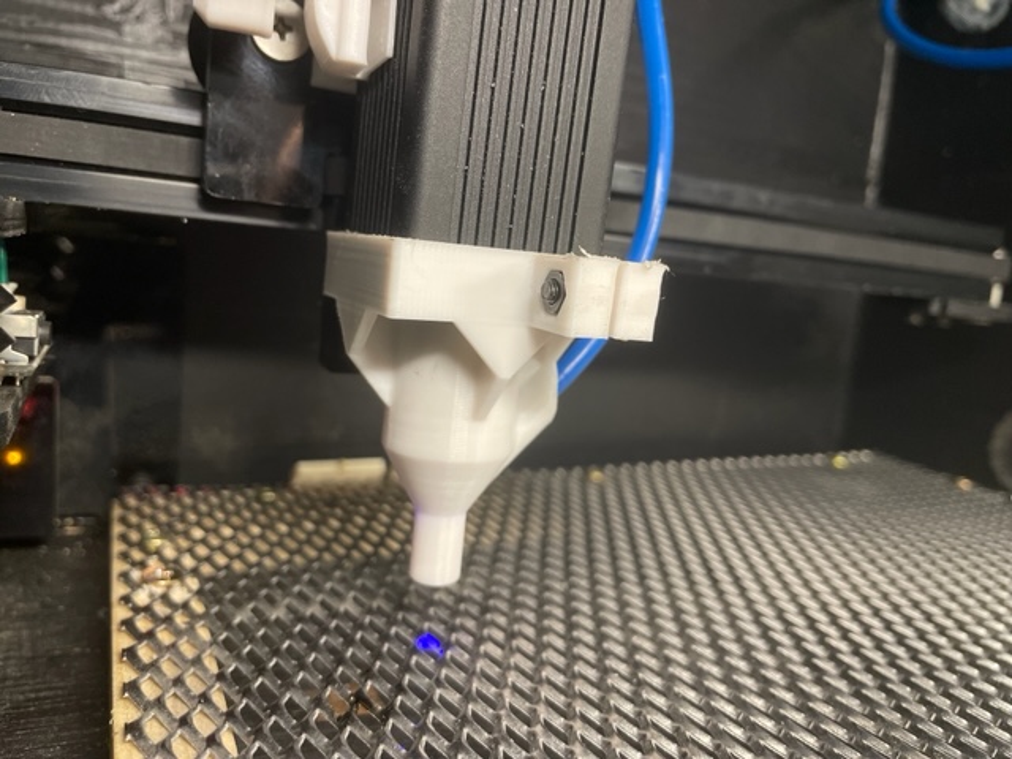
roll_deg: -4.9
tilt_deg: -7.4
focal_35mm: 26
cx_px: 506
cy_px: 380
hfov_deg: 67.3
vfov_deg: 53.1
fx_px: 760
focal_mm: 4.2
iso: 125
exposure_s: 1/100
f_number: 1.6
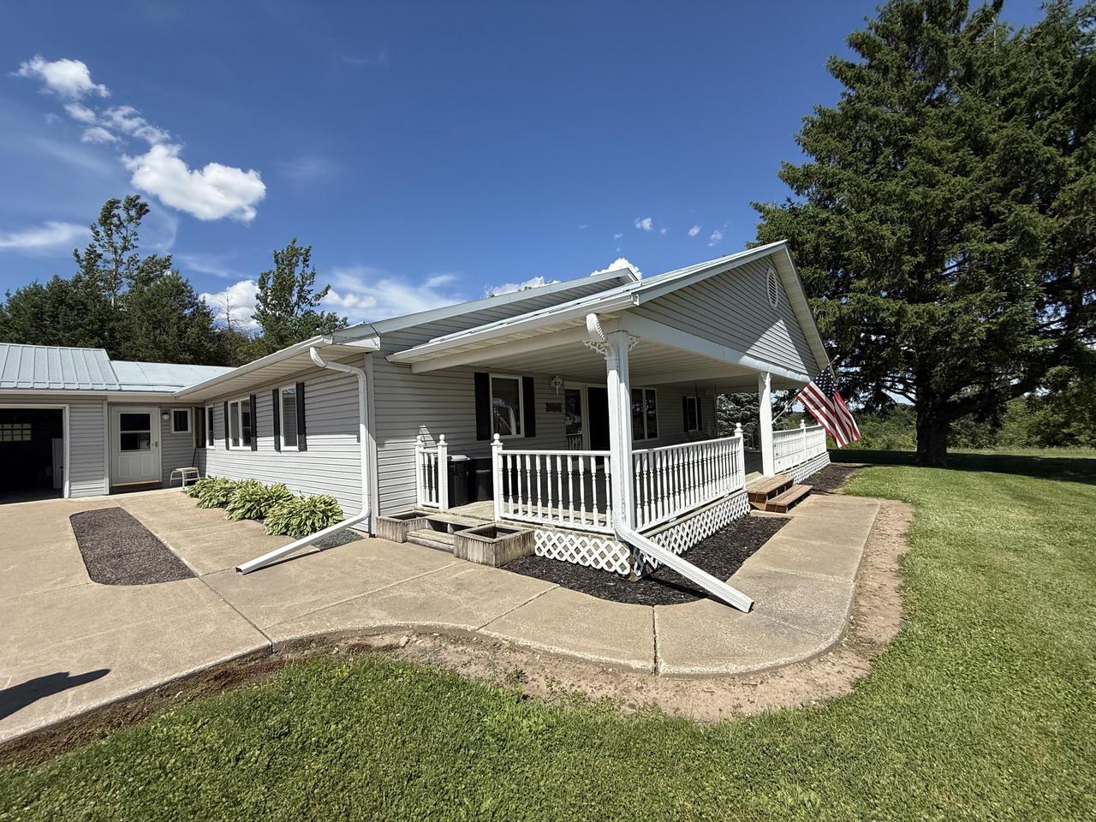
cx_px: 548
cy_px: 411
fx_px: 443
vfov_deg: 85.7
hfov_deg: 102.1
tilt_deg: +3.1
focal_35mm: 14
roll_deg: +2.8
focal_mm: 2.22
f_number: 2.2
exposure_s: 1/2976
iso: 50
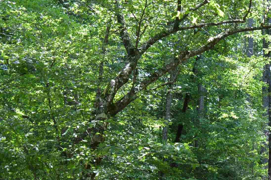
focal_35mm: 74
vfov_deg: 17.8
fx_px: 557
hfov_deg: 23.9
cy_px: 191
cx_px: 356
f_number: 5.6
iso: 320
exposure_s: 1/125
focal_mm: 18
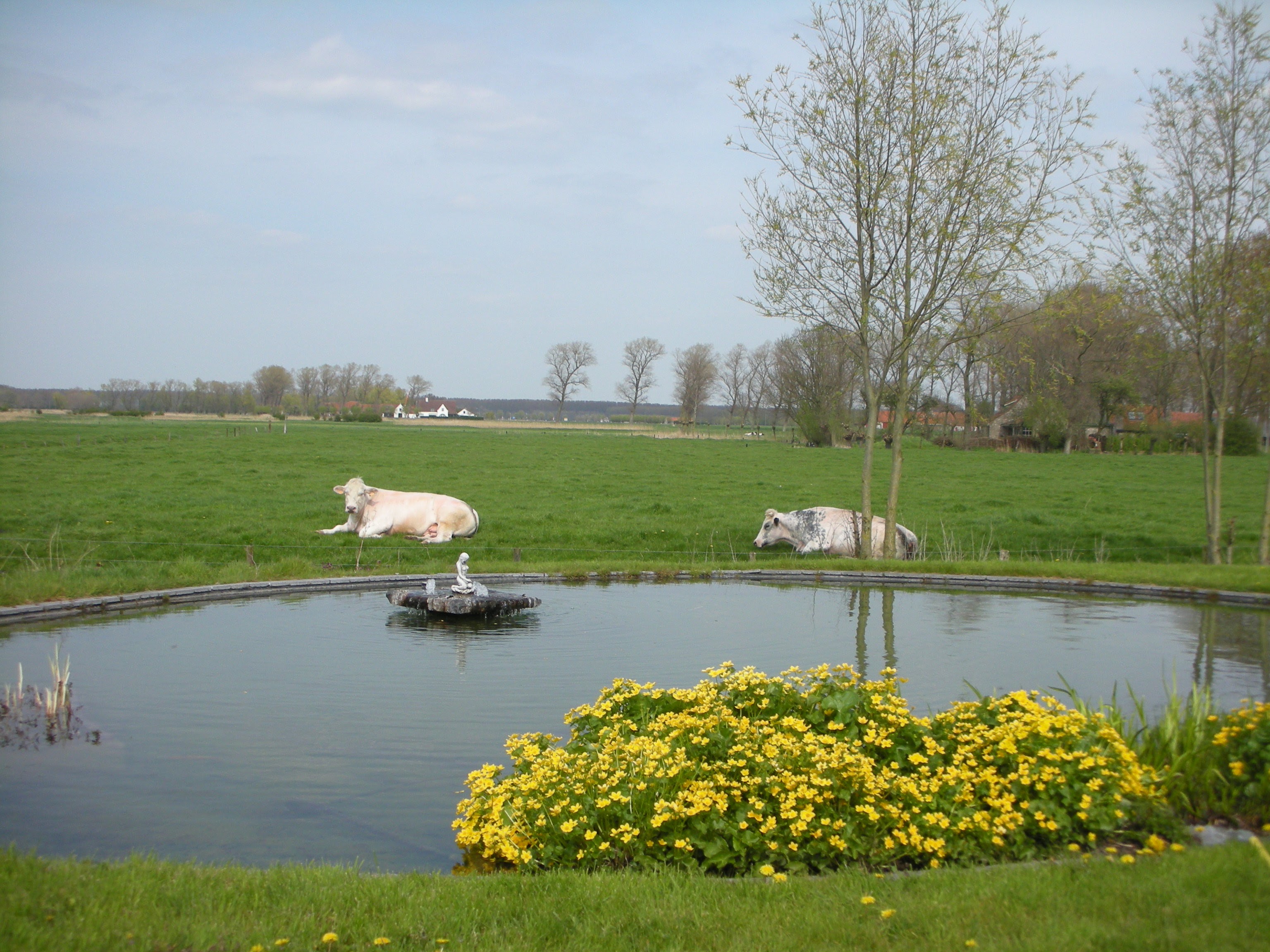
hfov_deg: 41.2
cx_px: 635
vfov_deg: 31.5
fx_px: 1688
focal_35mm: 46
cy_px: 476
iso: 90
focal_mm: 7.7
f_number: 9.1
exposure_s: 1/119
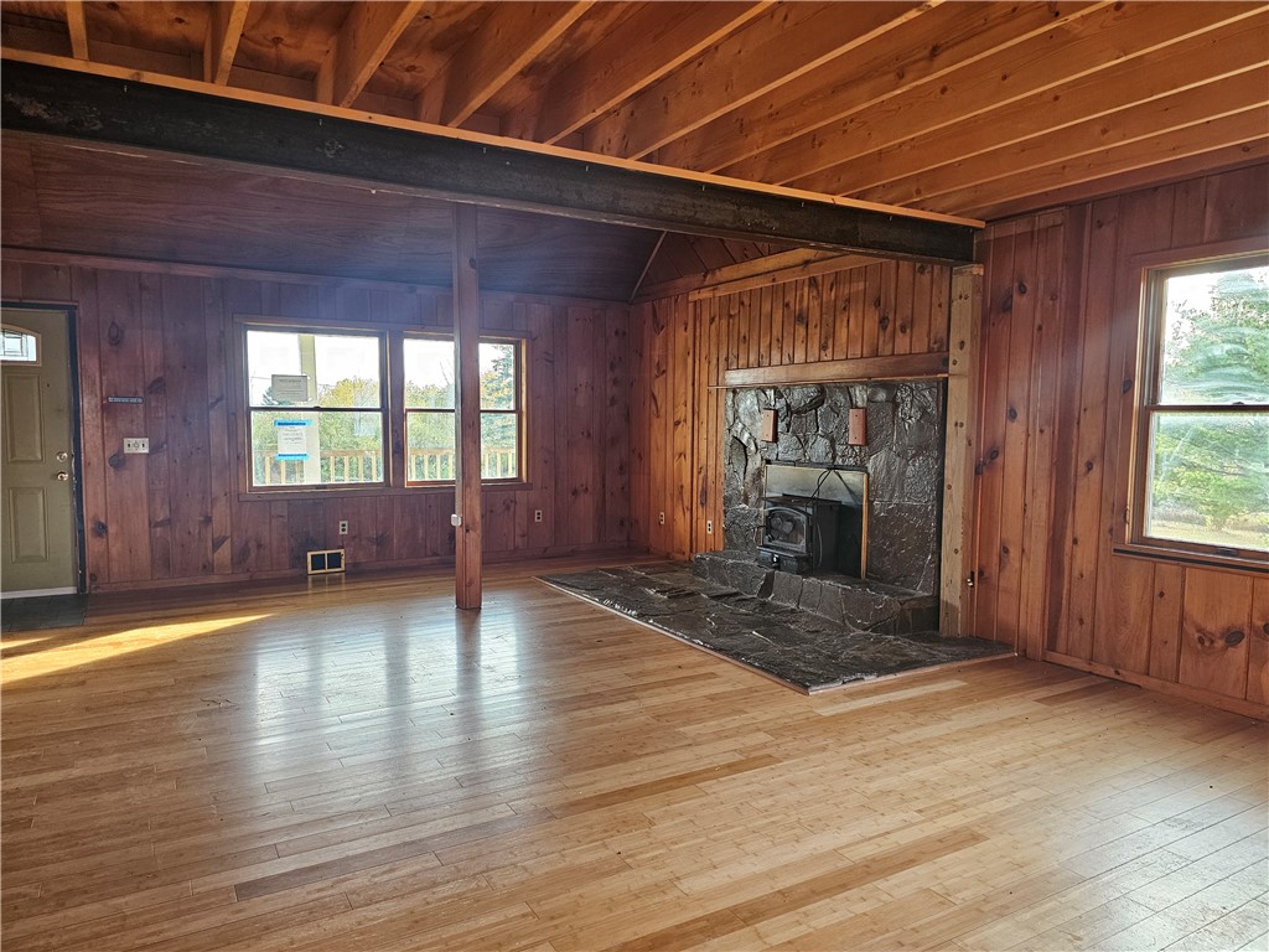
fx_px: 843
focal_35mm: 23
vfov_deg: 58.9
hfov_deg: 73.9
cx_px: 634
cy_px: 476
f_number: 1.7
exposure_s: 1/180
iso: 250
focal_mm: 6.3
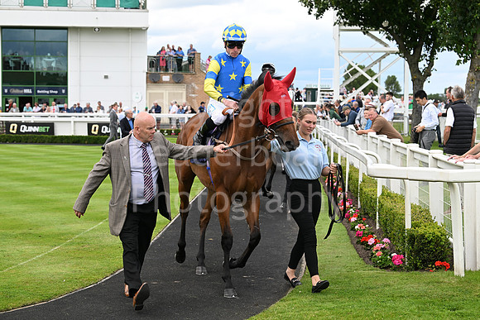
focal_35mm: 70
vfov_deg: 19.5
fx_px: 934
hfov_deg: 28.8
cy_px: 160
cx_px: 240
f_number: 5.6
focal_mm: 70
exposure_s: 1/800
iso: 400
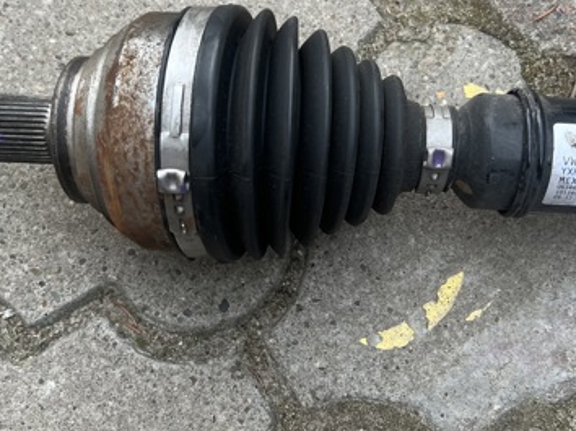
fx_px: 782
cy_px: 204
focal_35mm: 47
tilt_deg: -78.7
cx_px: 291
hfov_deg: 40.5
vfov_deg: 30.8
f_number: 1.5
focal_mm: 5.7
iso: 100
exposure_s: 1/121
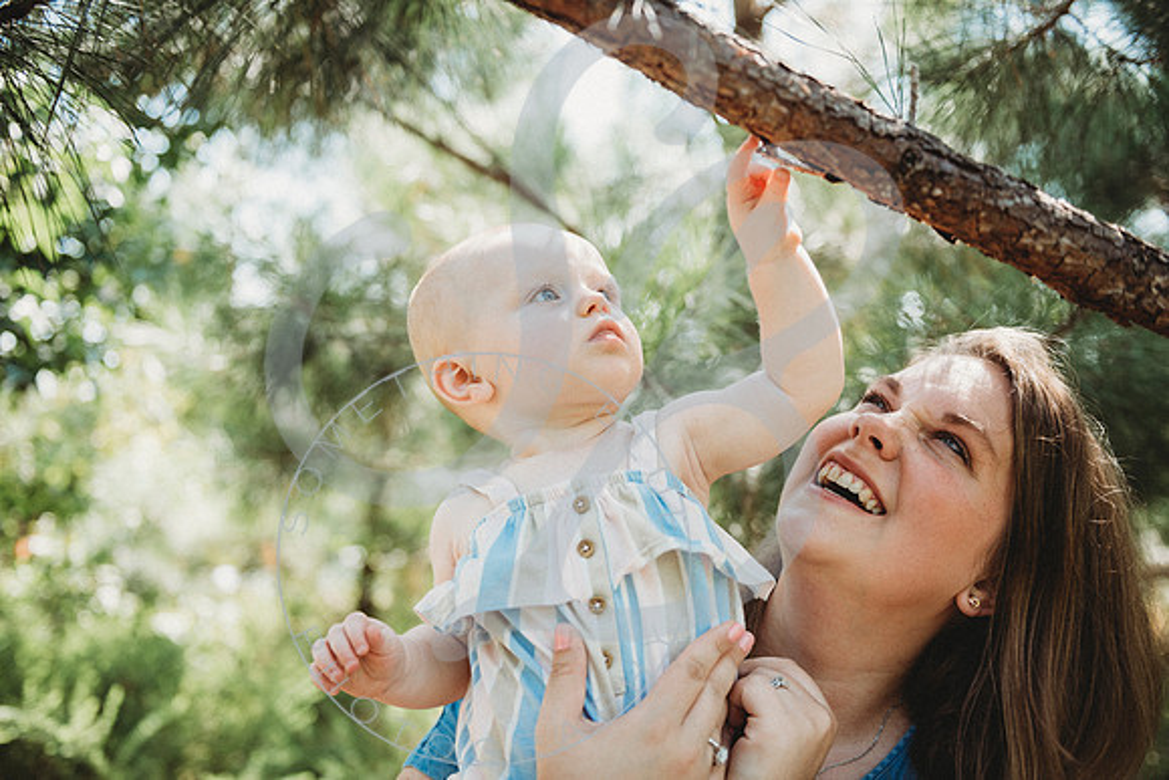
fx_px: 1234
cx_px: 584
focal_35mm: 38
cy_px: 390
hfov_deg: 50.7
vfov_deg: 35.1
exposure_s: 1/200
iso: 100
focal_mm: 38
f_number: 2.8
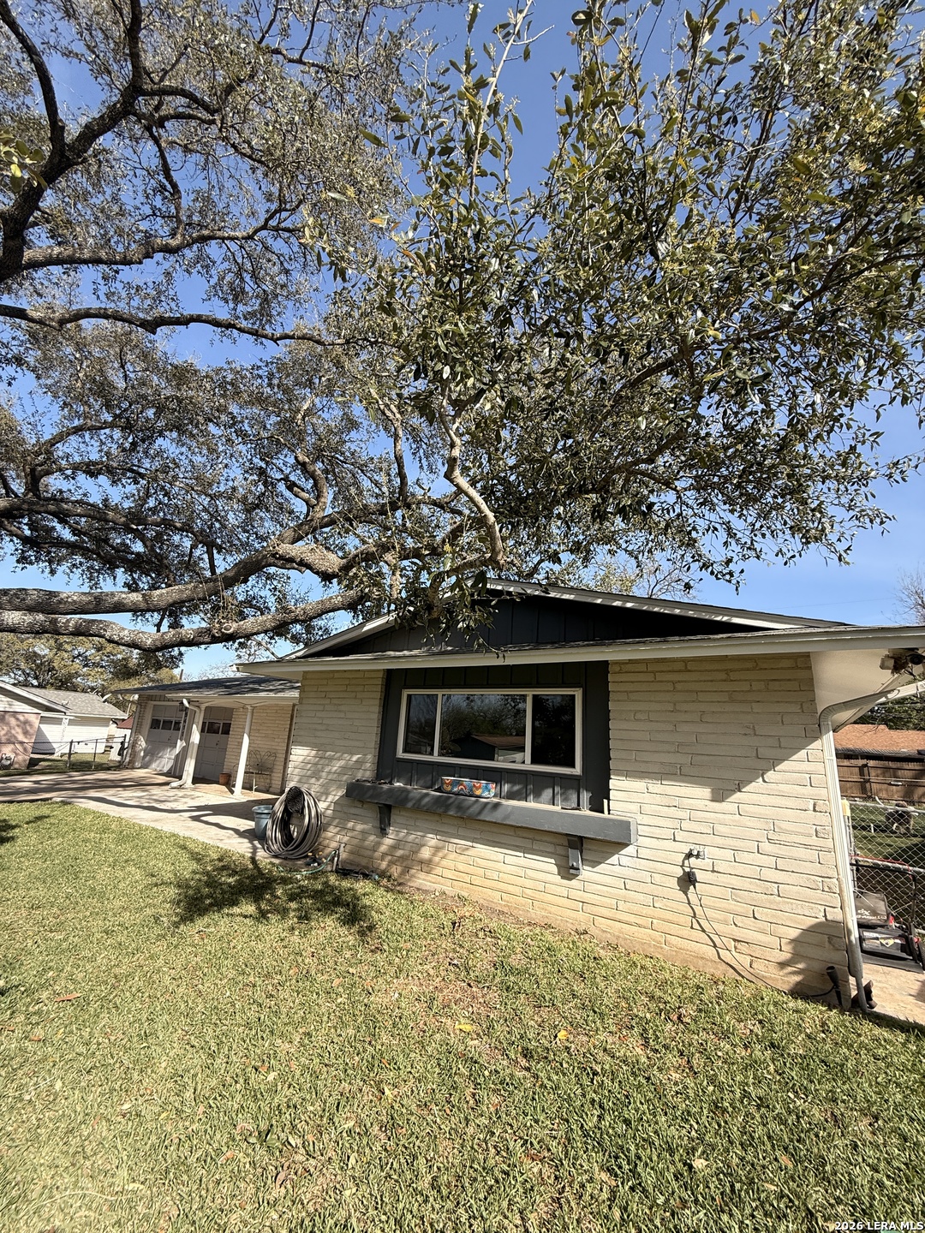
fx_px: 499
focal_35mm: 14
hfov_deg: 85.7
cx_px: 462
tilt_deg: +14.9
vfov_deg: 102.1
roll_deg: -2.6
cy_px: 616
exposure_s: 1/820
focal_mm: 2.22
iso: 50
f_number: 2.2
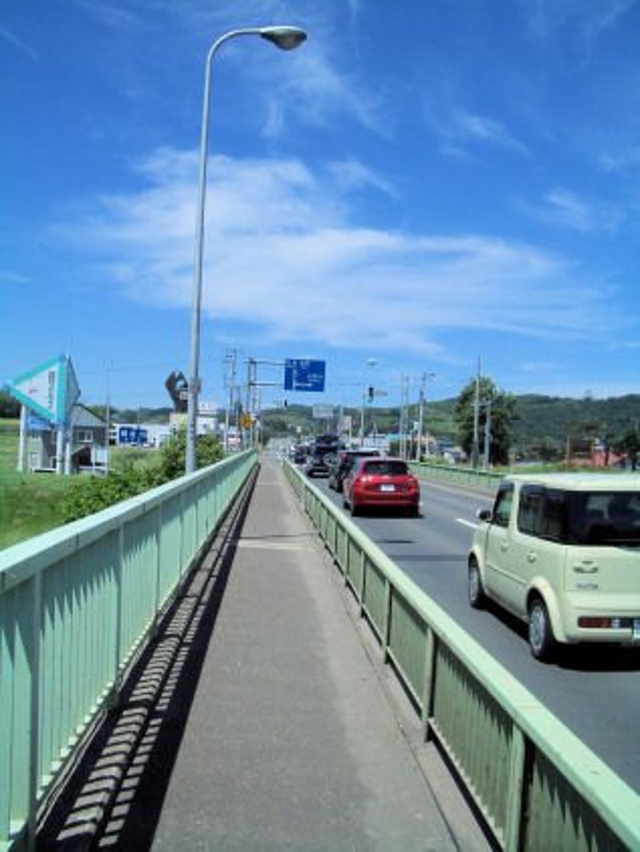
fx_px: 862
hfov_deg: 40.7
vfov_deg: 52.6
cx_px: 320
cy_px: 426
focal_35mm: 35
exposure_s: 1/1600
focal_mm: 5.8
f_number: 4.3
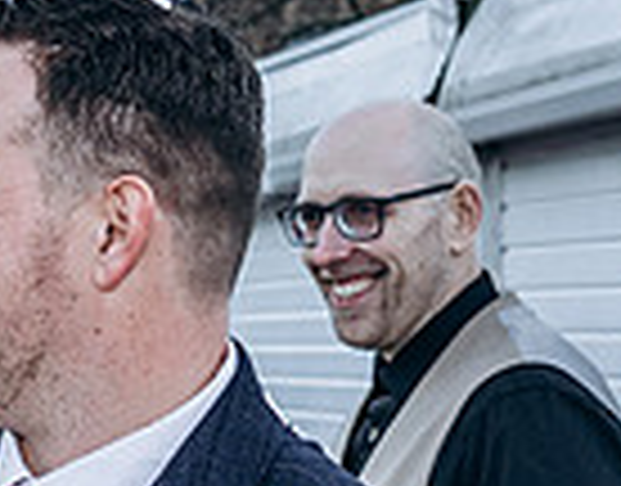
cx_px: -124
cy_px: 985
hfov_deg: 9.7
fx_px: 3627
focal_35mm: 199
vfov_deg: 7.4
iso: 250
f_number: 3.2
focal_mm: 24
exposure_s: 1/400
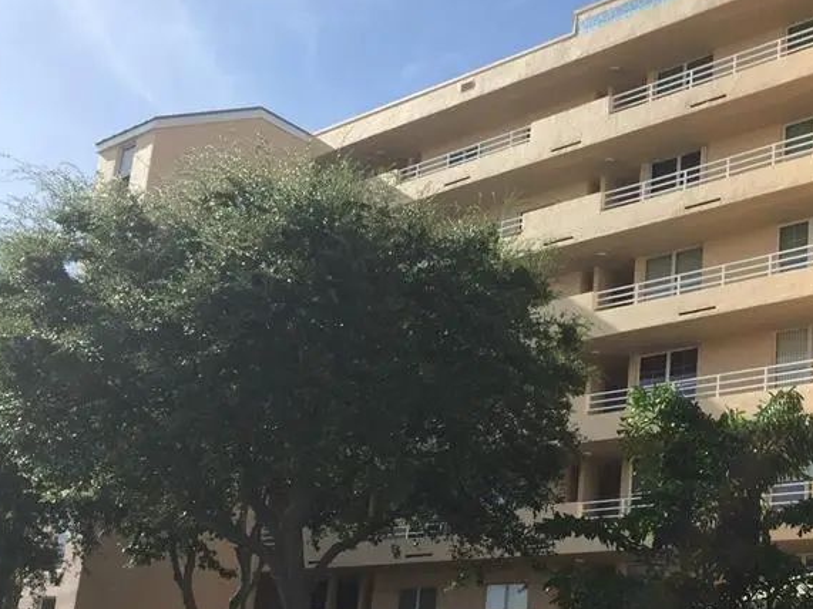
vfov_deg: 27.7
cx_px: 617
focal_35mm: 52
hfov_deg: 35.9
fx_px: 1221
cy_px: 443
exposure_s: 1/1721
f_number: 2.2
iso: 32
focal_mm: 4.15
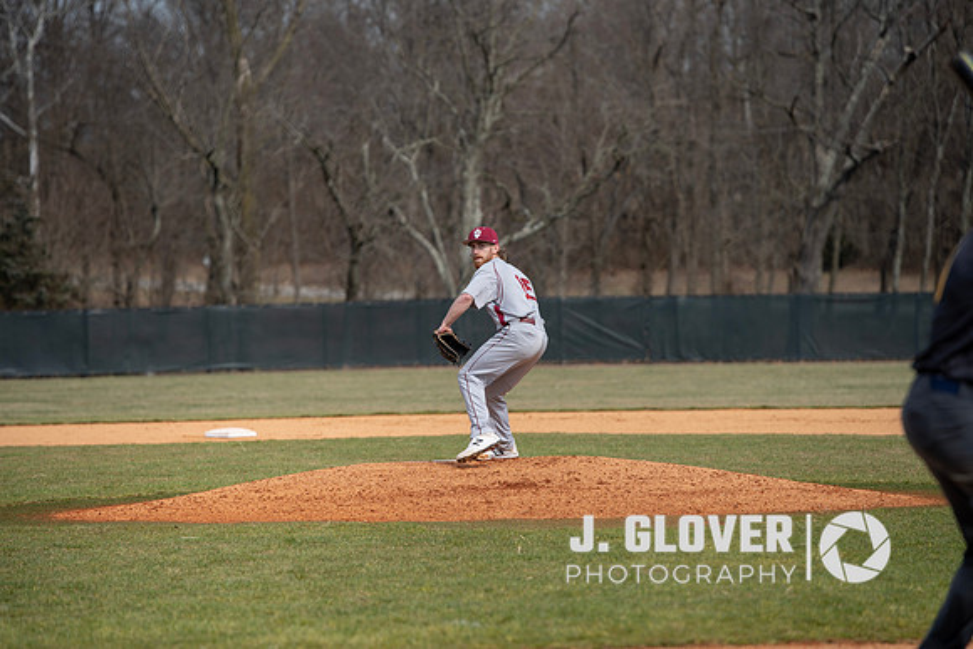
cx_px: 486
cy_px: 324
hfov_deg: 10.3
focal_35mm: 200
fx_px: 5407
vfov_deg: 6.9
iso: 125
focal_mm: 200
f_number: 4
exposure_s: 1/640
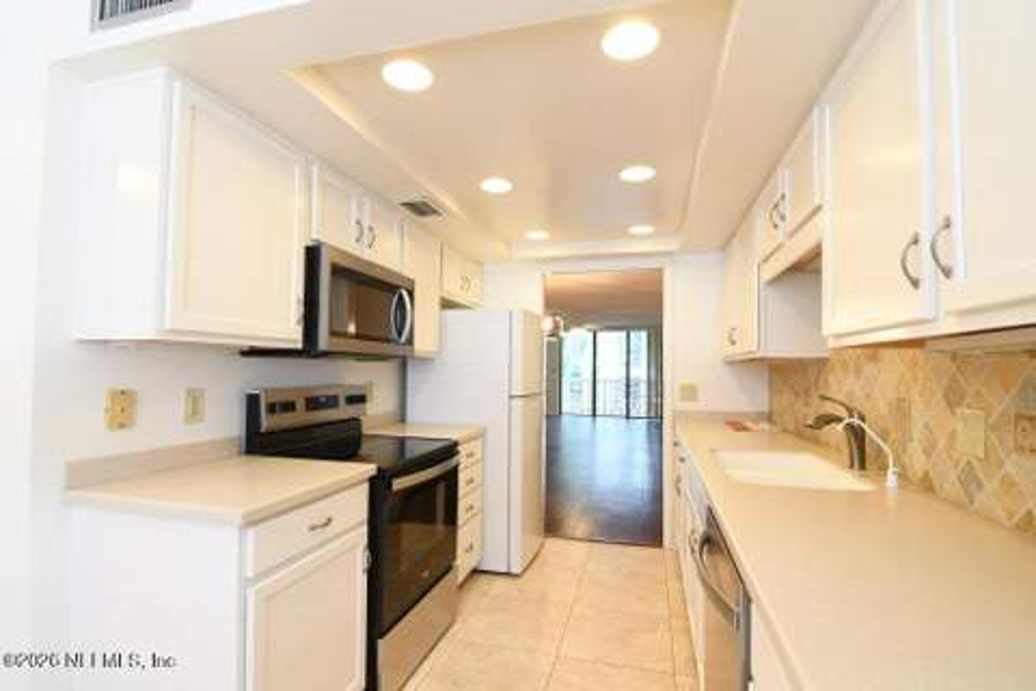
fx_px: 460
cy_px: 346
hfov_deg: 96.7
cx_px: 518
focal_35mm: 16
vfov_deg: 73.7
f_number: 8
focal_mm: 11
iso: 800
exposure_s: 1/13
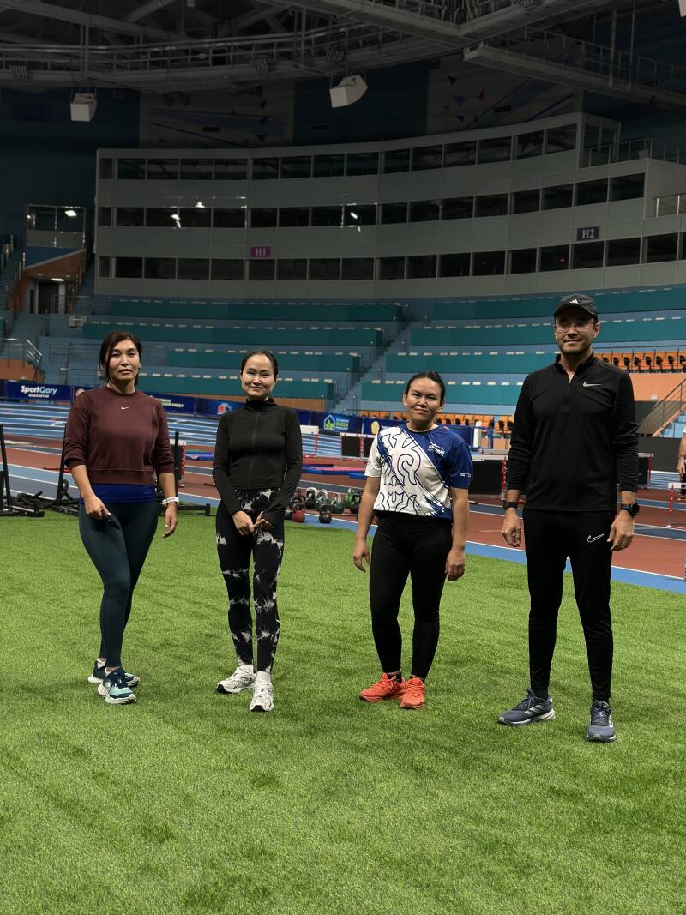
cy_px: 458
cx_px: 343
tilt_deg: -2.0
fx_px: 1269
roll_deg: -3.0
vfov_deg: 39.7
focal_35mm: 48
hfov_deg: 30.3
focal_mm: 6.86
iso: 64
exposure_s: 1/121
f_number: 1.78
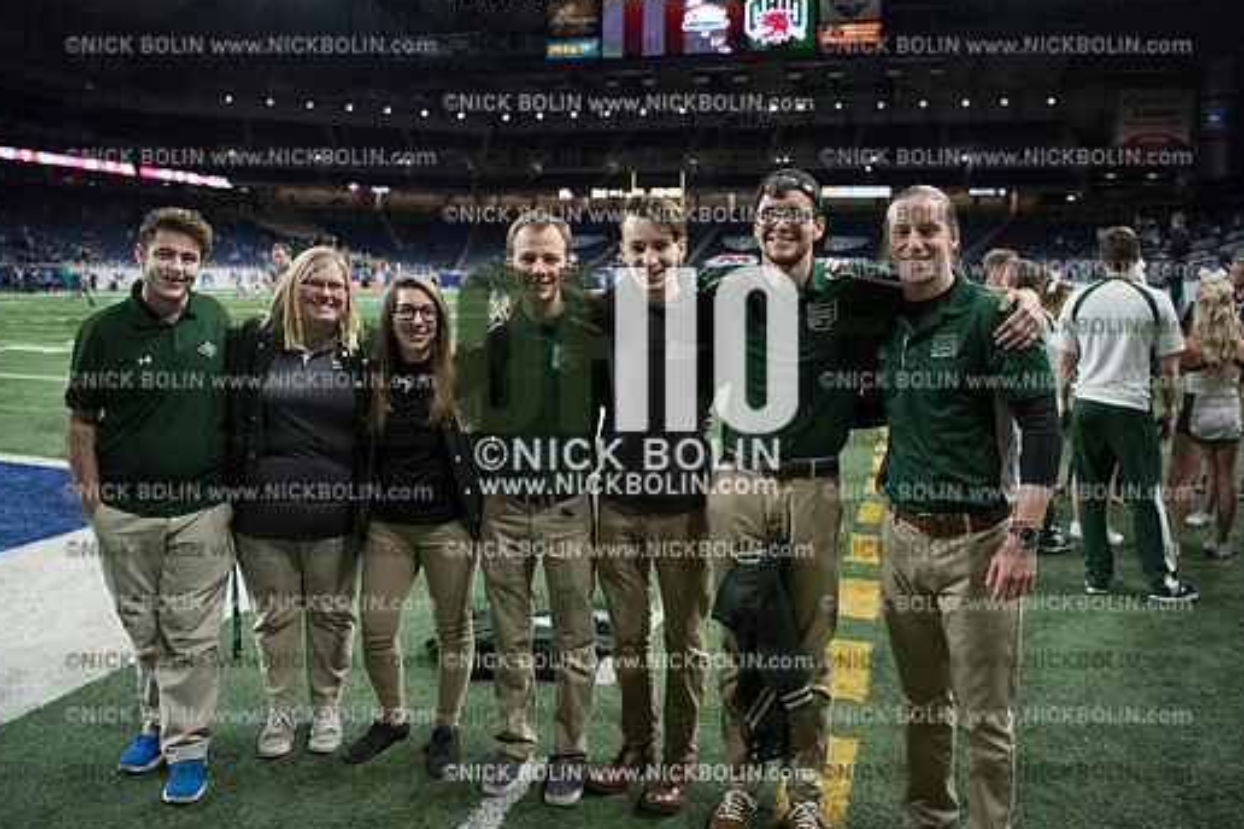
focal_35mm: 27
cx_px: 627
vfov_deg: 47.9
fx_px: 933
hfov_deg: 67.4
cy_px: 382
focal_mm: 24
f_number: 2.8
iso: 1250
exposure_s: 1/800
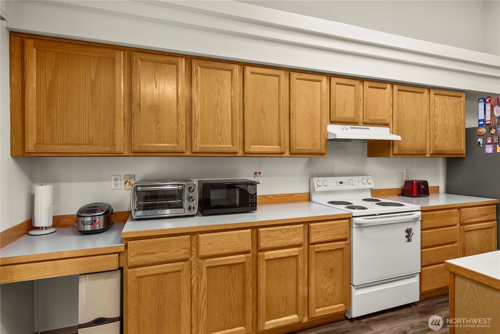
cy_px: 167
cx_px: 250
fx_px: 250
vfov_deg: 67.4
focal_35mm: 18
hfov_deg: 90.0
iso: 1000
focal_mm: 18
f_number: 7.1
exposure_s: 1/4
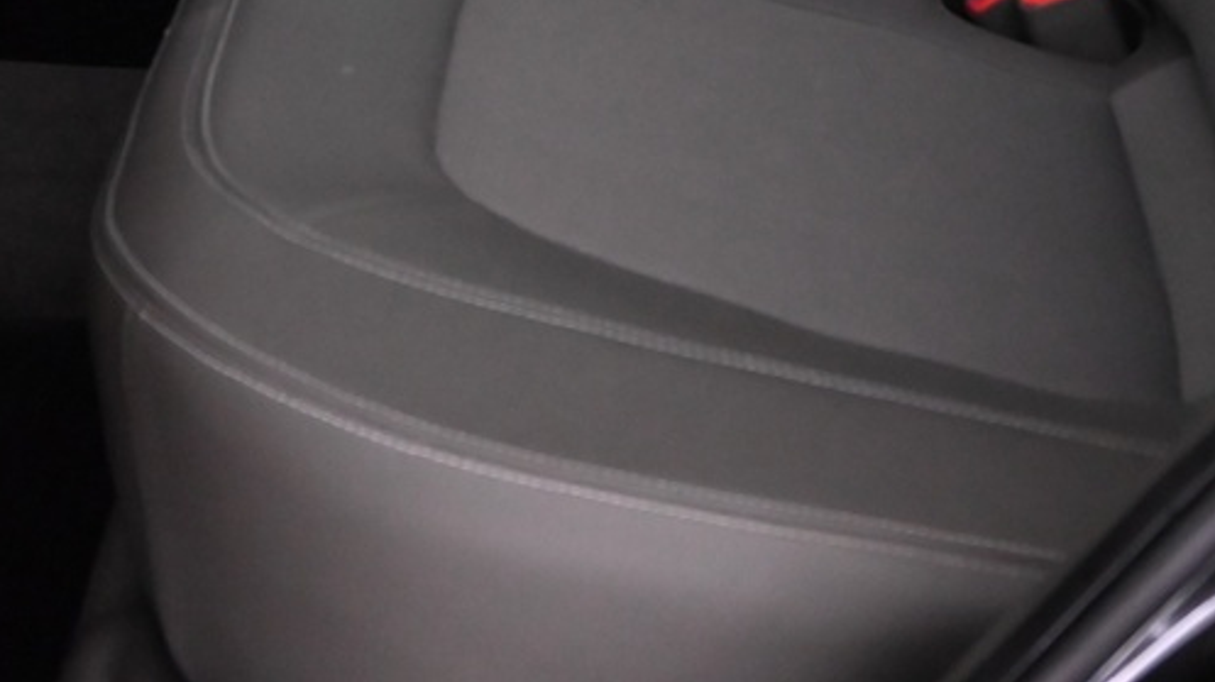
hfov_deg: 25.9
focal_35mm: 82
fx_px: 2641
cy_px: -499
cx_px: 604
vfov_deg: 13.4
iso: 4500
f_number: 4
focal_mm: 24
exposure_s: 1/60
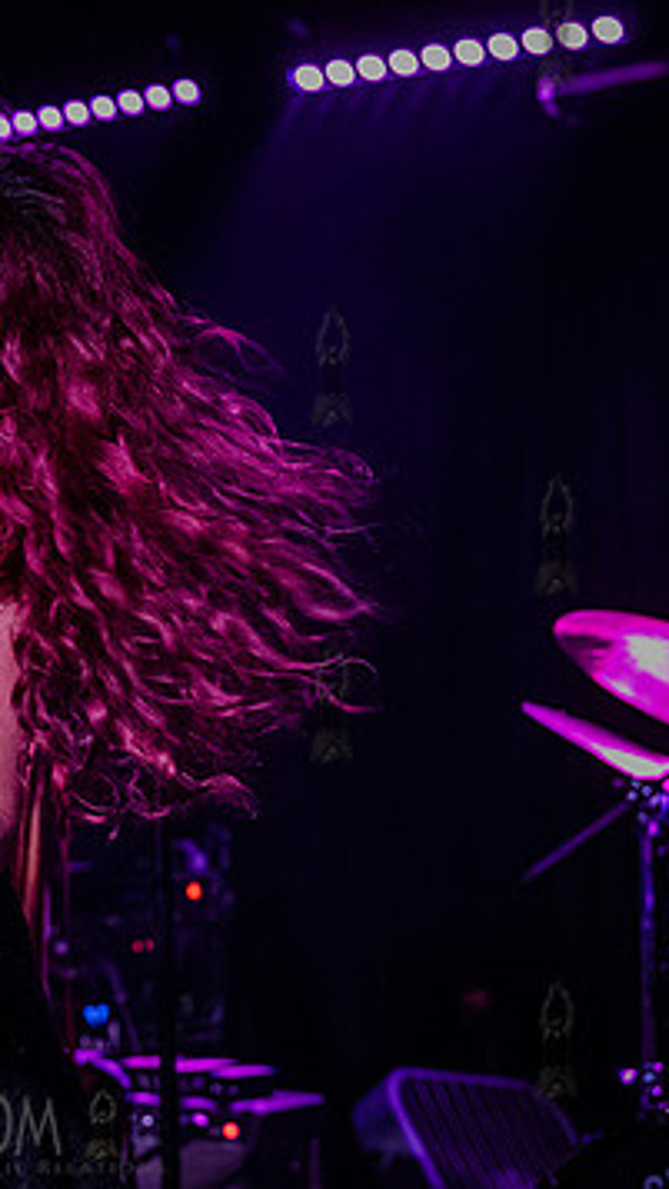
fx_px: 2868
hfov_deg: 13.1
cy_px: 489
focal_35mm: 91
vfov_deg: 23.4
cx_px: -9
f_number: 3.2
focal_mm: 48
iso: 16000
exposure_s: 1/320
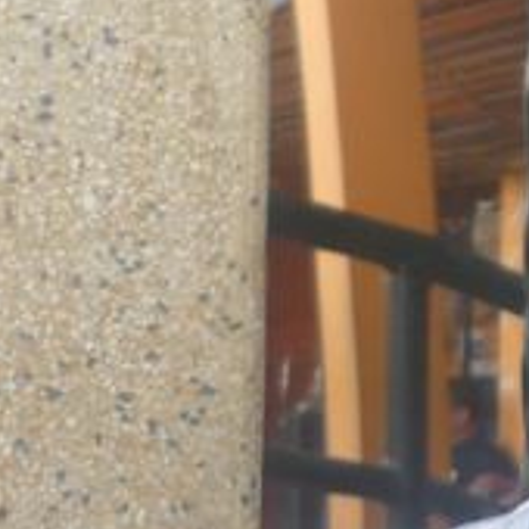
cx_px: 1123
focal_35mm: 172
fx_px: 2974
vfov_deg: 10.1
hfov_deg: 9.4
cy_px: -37
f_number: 2.8
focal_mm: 5.5
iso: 100
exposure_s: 1/200
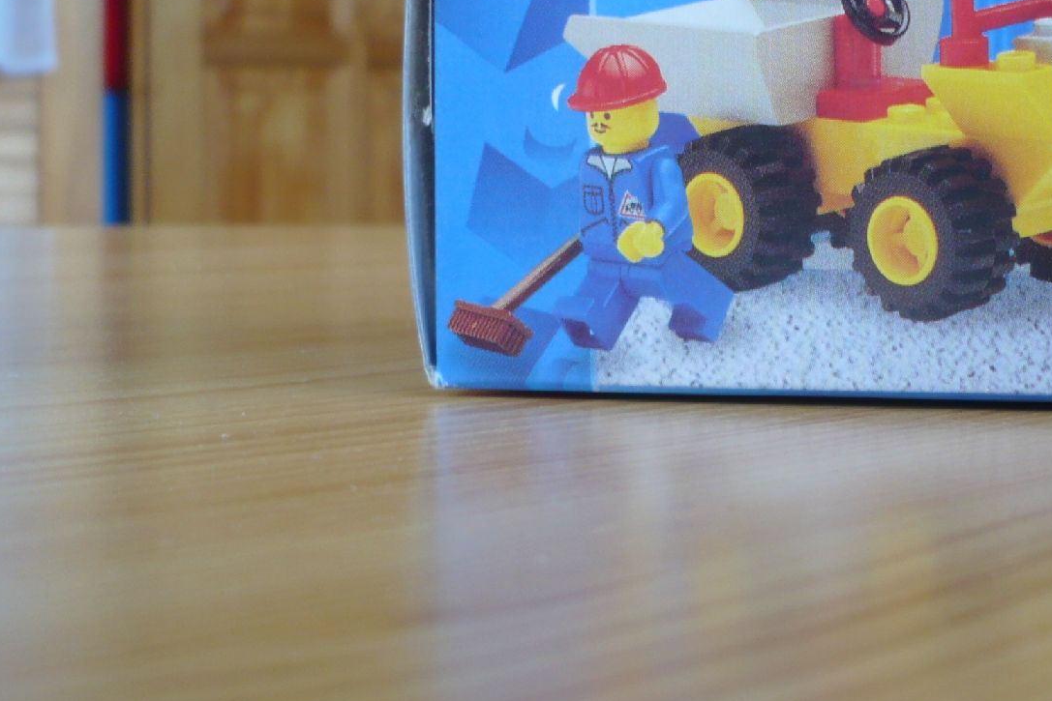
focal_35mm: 66
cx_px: 762
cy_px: 143
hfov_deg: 30.1
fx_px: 1929
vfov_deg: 20.4
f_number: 2.8
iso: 100
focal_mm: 5.8
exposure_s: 1/25
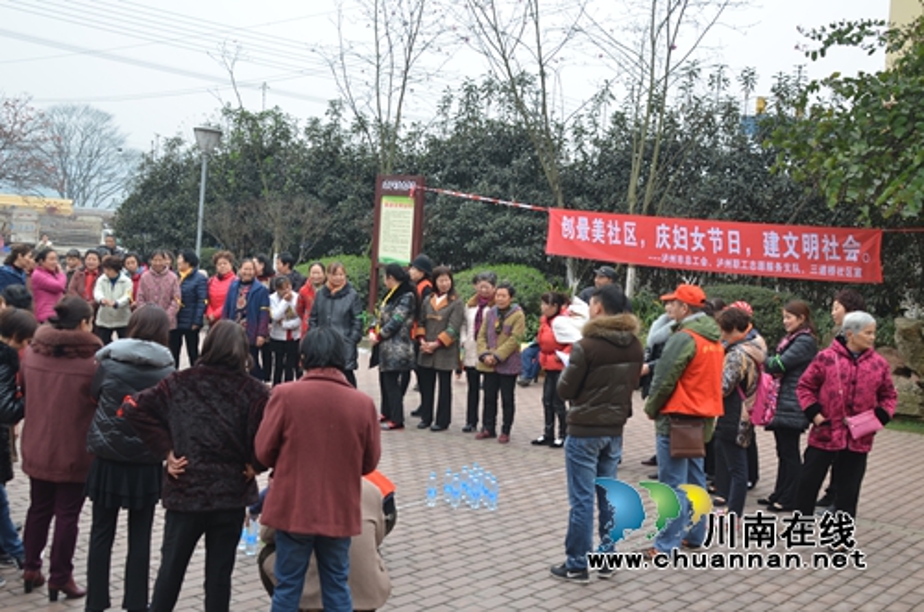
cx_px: 462
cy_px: 306
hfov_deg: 46.5
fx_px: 1076
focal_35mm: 42
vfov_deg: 31.7
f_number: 4
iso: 100
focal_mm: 28
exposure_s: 1/60
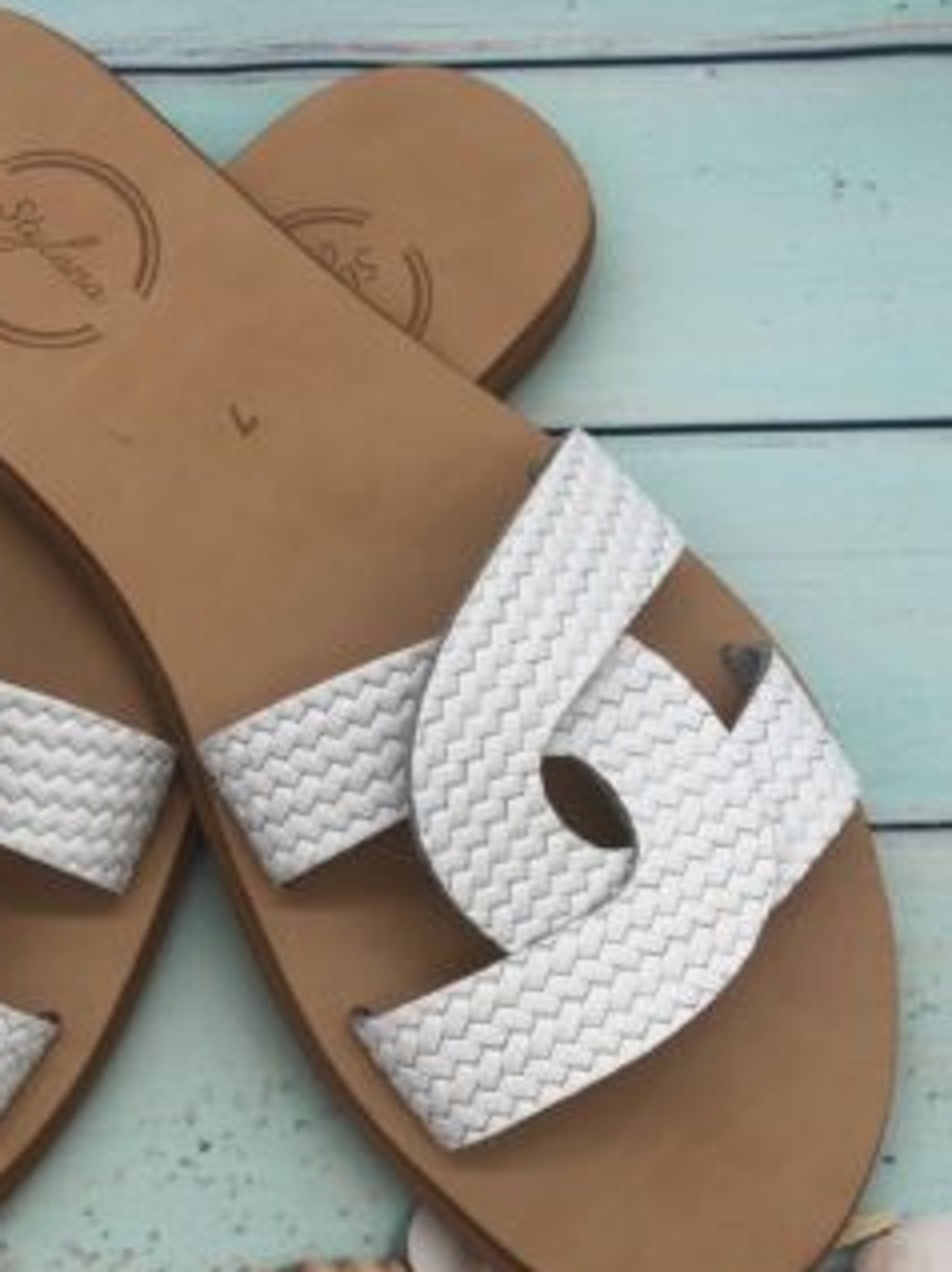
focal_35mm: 47
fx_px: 1726
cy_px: 906
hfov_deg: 30.3
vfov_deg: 39.7
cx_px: 236
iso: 20
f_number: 1.8
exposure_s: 1/368
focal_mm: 4
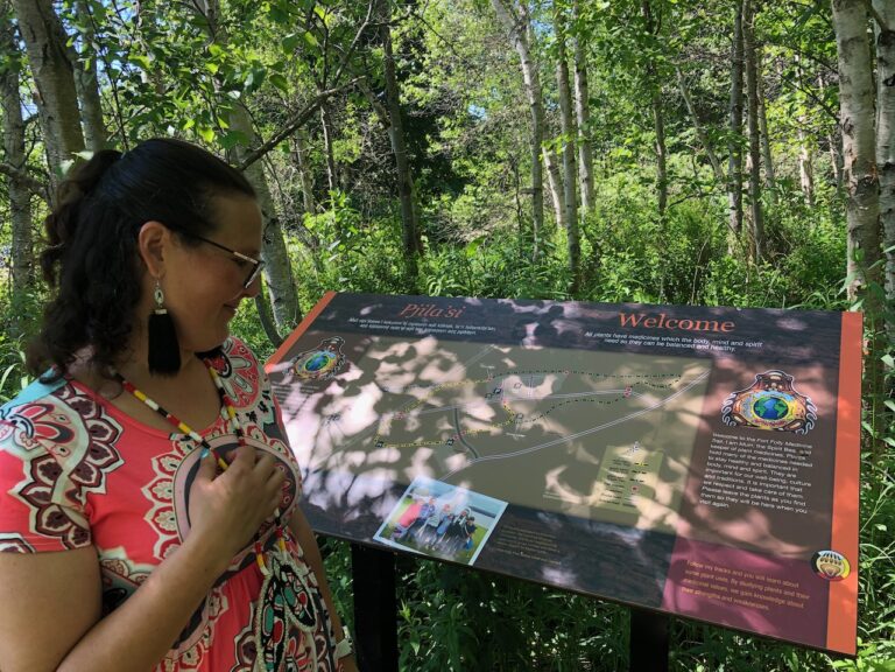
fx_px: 724
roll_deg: +0.7
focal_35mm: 28
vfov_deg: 49.7
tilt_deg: -11.2
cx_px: 448
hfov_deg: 63.4
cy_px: 336
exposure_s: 1/144
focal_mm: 4
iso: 20
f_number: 1.8
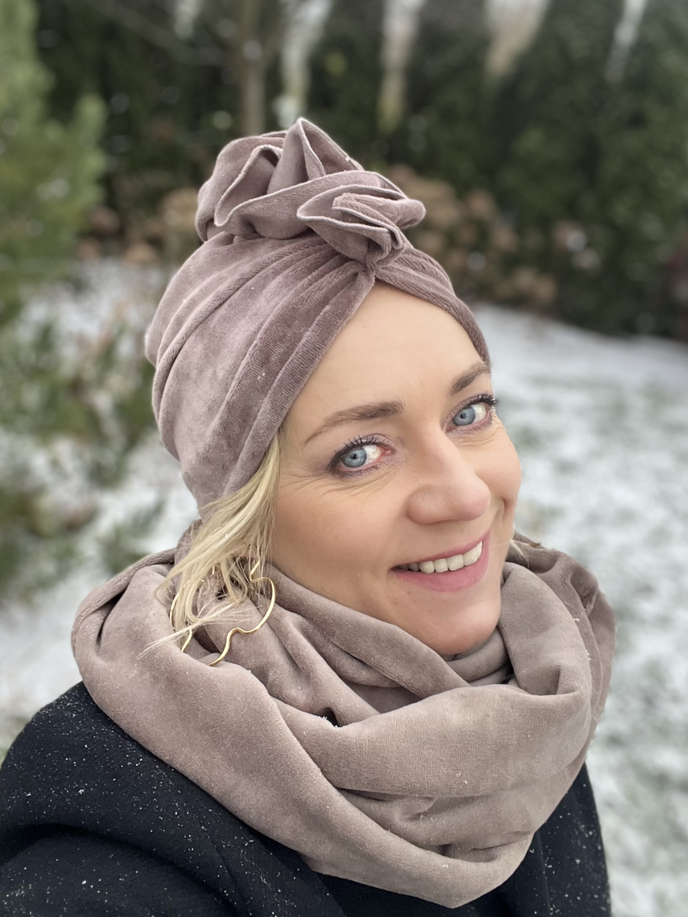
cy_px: 458
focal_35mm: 30
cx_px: 344
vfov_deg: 60.0
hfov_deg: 46.8
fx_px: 795
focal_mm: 2.71
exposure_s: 1/96
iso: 100
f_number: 2.2
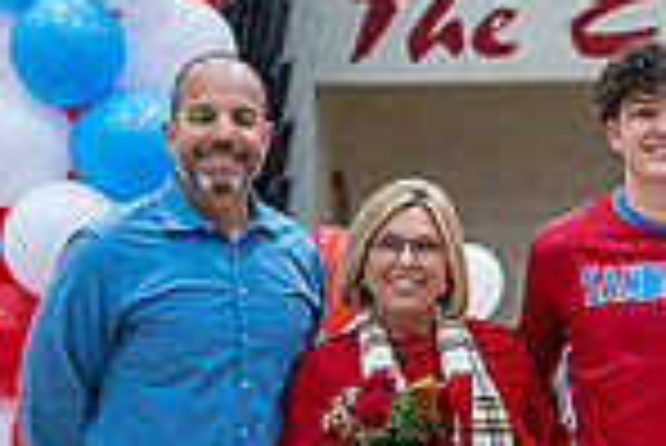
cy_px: 356
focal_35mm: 274
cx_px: 652
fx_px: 5074
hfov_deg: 7.5
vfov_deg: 5.0
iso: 2000
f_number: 4
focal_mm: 70
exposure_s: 1/320
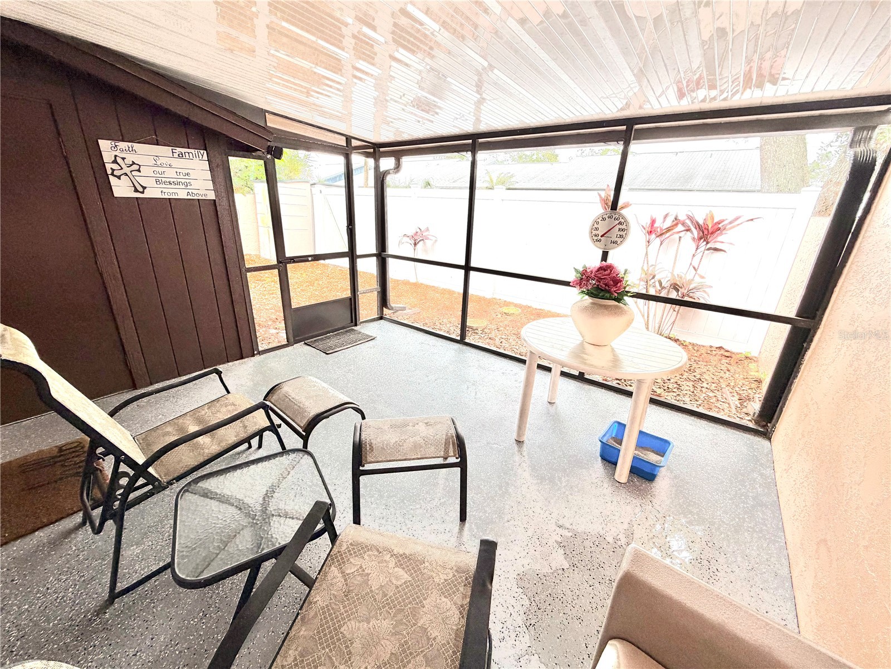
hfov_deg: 102.1
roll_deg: -2.7
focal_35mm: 14
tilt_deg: -20.5
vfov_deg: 85.7
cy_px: 334
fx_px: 360
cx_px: 446
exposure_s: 1/122
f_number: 2.2
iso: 40
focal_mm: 2.22
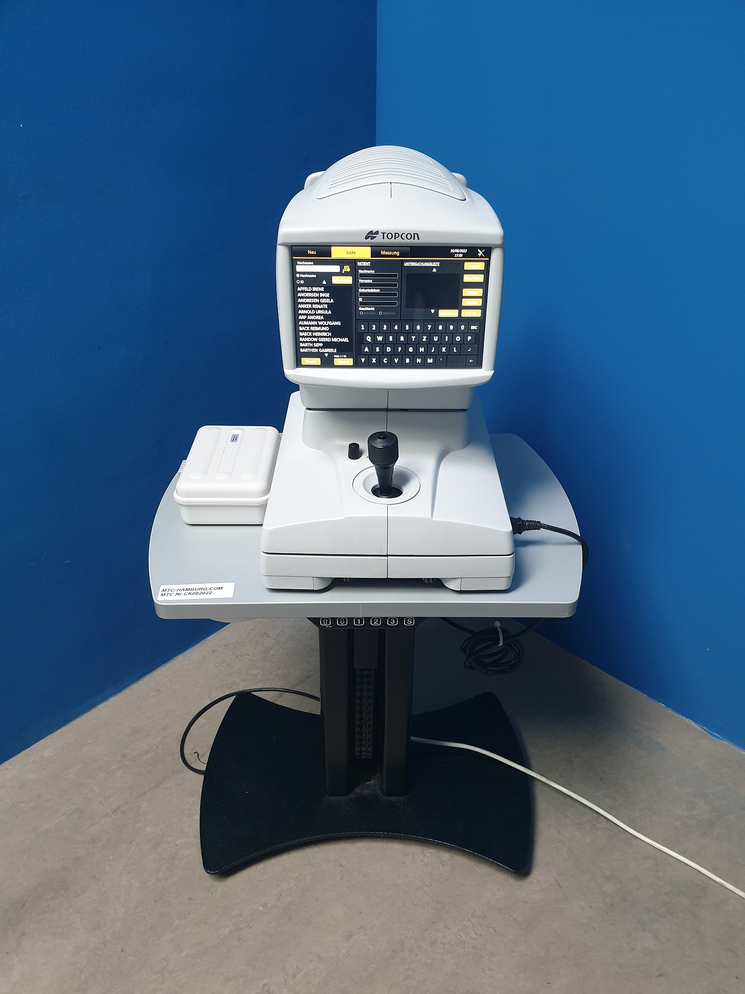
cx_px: 372
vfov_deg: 67.3
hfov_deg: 53.1
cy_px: 497
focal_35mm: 26
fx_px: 746
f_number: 2.4
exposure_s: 1/33
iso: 250
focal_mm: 4.3
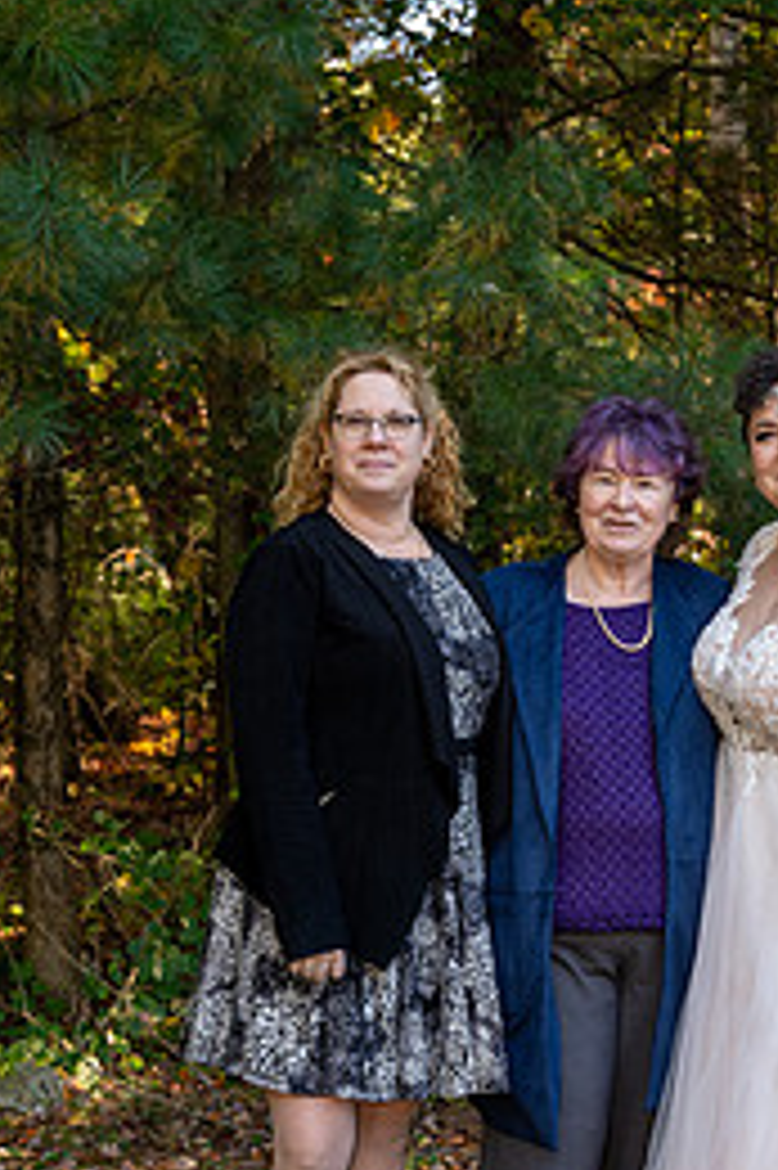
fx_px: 2532
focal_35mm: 78
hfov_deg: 17.3
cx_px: 627
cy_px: 774
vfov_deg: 25.9
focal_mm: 45
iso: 1000
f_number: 4.5
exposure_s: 1/200
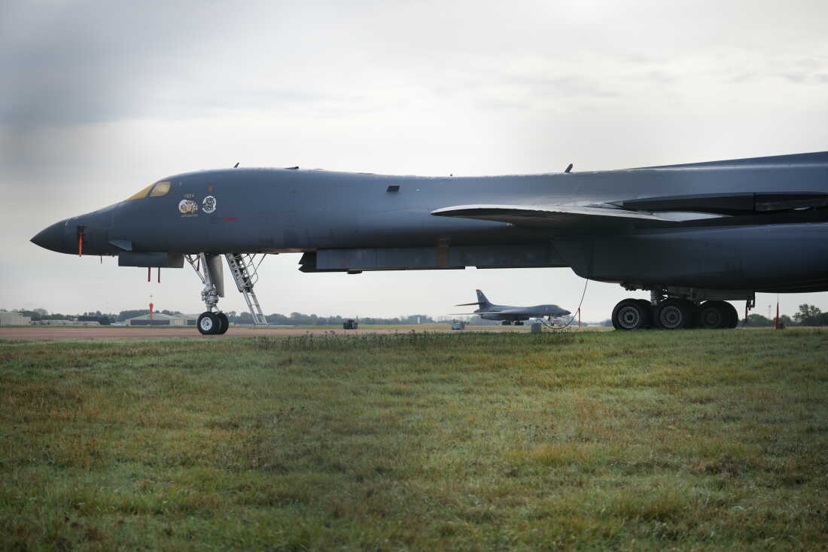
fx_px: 1610
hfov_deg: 28.8
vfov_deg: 19.5
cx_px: 414
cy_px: 276
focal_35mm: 70
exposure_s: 1/1000
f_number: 2.8
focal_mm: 70
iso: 200
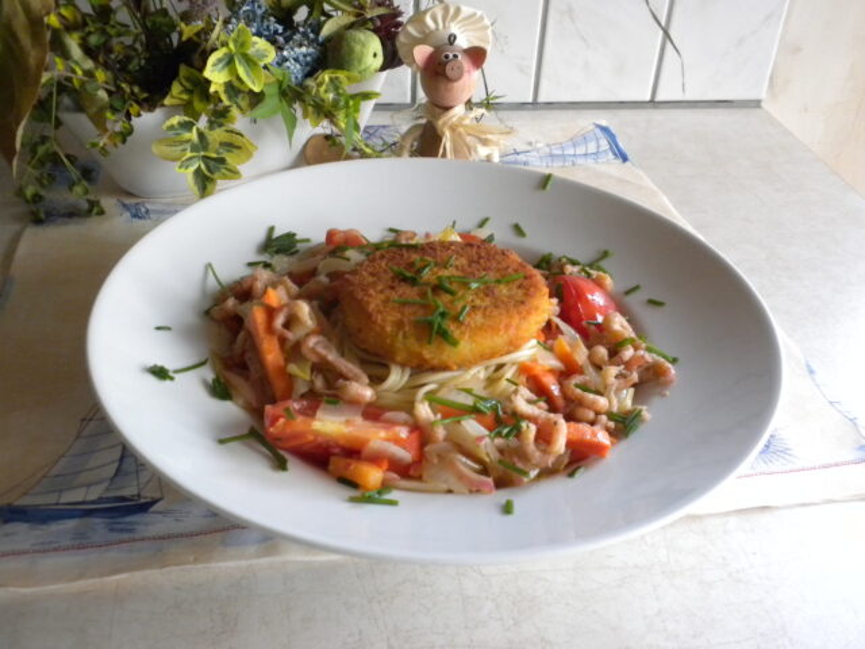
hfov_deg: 50.1
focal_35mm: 37
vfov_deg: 38.7
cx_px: 432
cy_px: 324
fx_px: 925
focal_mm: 6.6
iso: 400
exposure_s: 1/45.6
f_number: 3.5
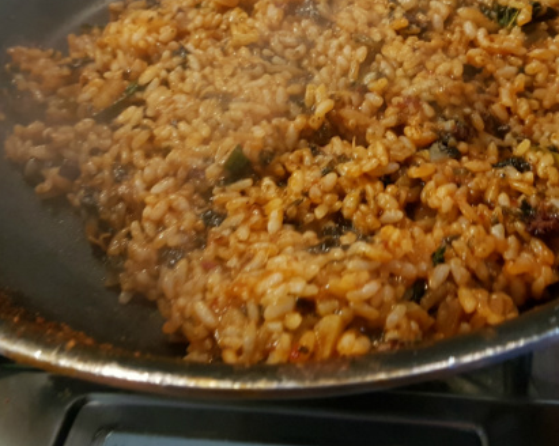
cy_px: 90
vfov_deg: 32.5
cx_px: 317
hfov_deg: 41.1
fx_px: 744
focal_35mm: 45
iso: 200
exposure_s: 1/11
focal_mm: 4.2
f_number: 1.7
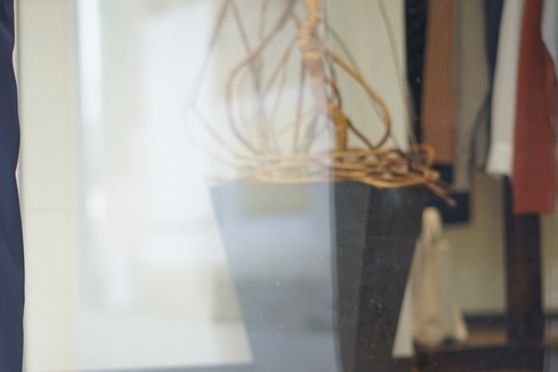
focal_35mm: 90
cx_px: 221
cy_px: 254
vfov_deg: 15.2
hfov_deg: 22.6
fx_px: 1395
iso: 100
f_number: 1.8
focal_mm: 55
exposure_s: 1/160
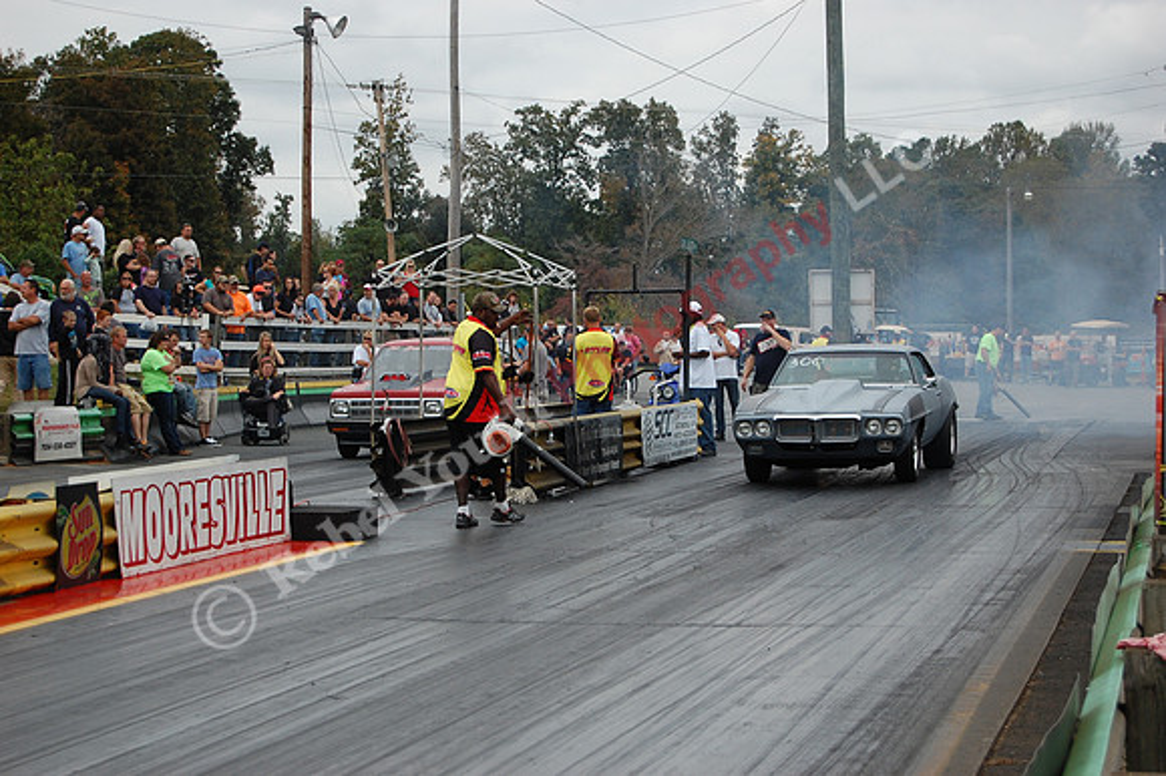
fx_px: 2670
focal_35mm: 82
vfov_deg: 16.5
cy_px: 388
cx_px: 583
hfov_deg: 24.6
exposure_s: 1/1000
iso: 360
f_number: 5.6
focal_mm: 55
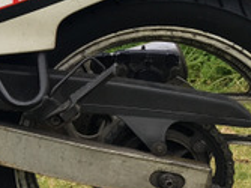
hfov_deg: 12.8
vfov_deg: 10.6
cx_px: -213
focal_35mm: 139
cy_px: 47
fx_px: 1007
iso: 25
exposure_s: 1/122
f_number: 2.2
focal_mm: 4.15
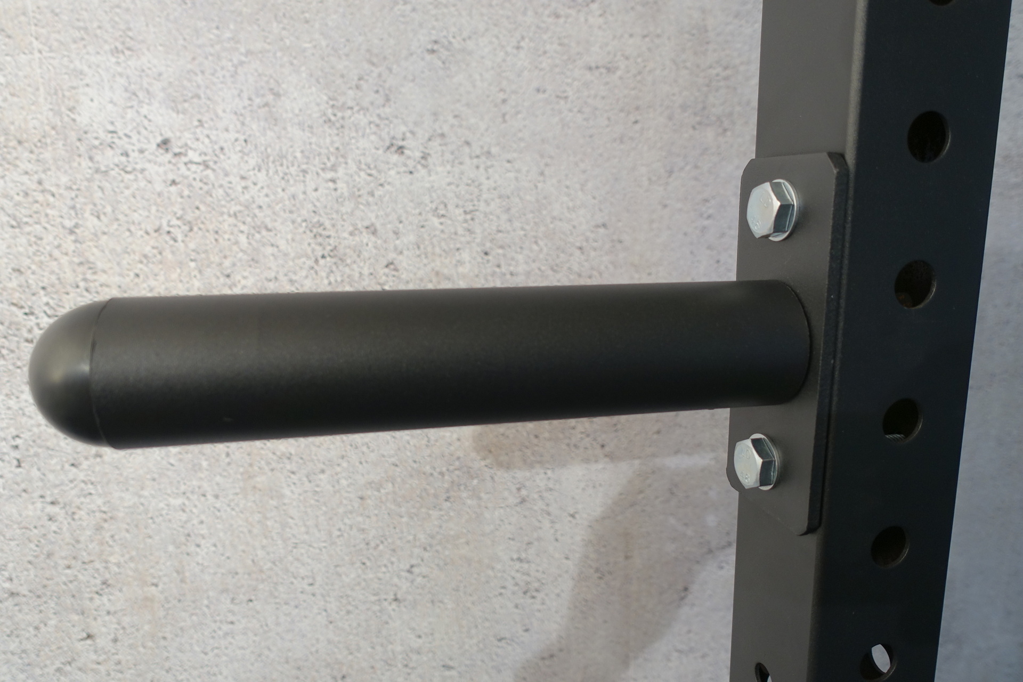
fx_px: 682
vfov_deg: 53.1
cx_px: 512
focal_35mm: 24
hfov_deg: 73.7
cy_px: 341
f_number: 2.5
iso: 125
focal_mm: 8.8
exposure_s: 1/30
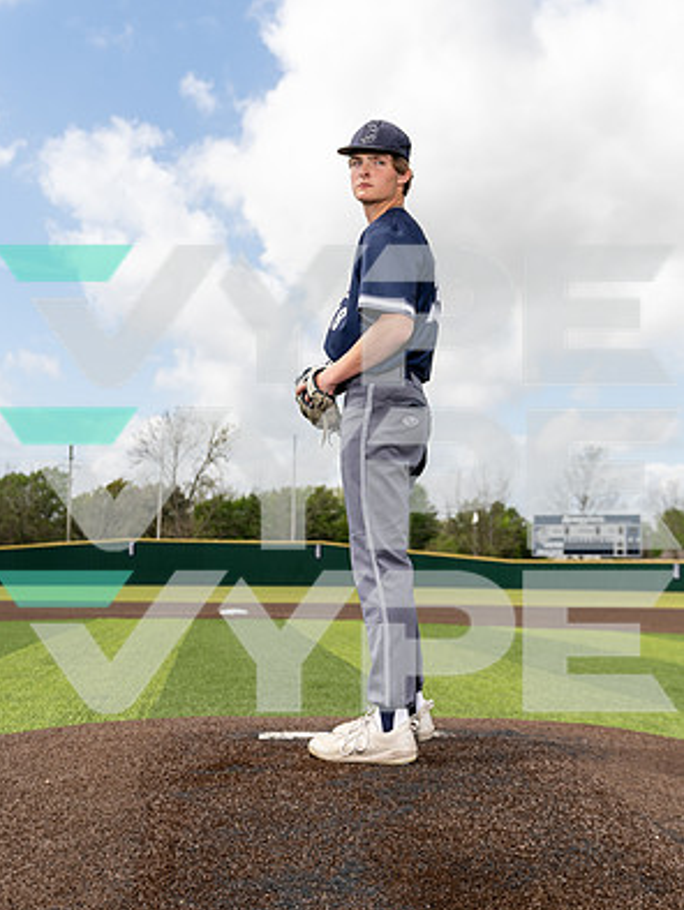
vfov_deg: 42.0
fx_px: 1184
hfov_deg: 32.2
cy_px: 480
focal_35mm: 45
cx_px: 340
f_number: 4
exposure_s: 1/1250
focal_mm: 41
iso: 250
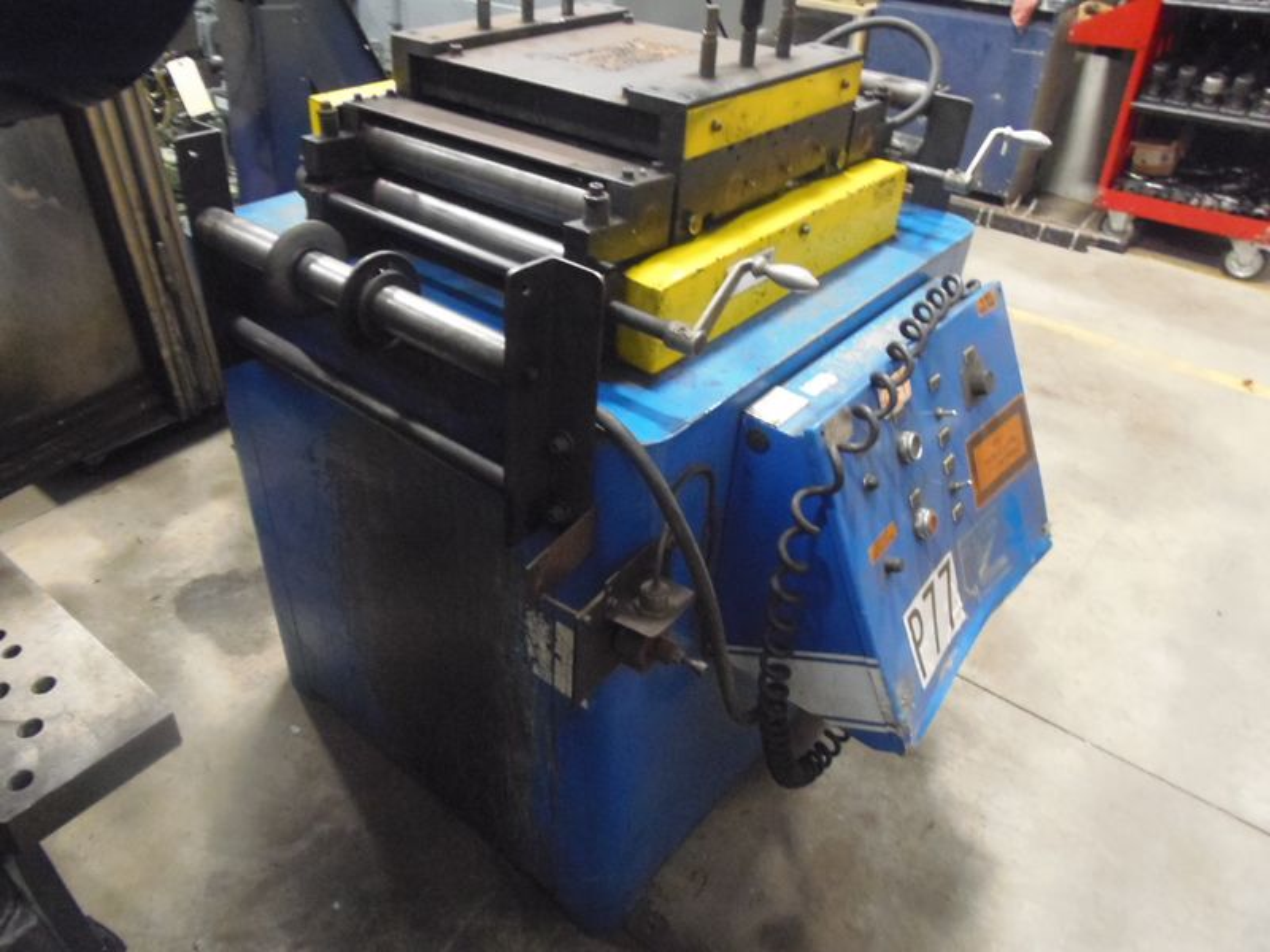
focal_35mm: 24
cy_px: 476
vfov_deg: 56.8
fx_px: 881
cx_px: 635
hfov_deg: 71.6
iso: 800
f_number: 2.9
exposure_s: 1/5
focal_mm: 4.3
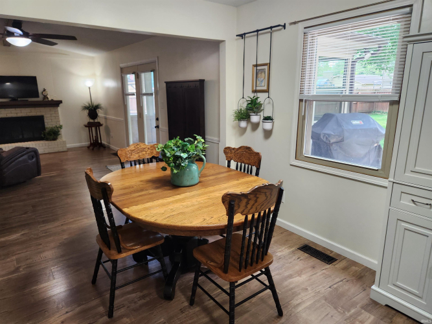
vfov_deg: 58.9
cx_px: 216
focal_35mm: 23
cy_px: 162
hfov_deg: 73.9
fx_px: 287
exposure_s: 1/120
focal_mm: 5.4
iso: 200
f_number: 1.8
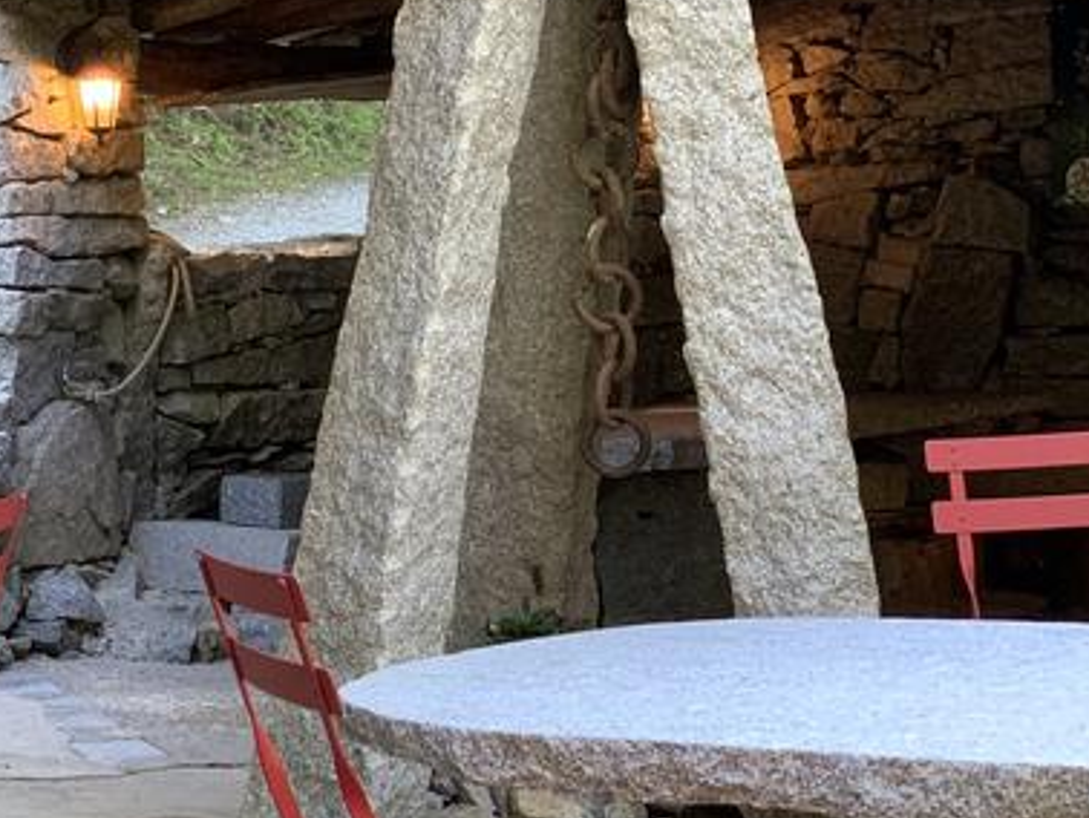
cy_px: 452
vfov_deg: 13.5
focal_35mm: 110
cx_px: -17
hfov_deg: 17.4
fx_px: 3463
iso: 125
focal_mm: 6
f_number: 2.4
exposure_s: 1/77
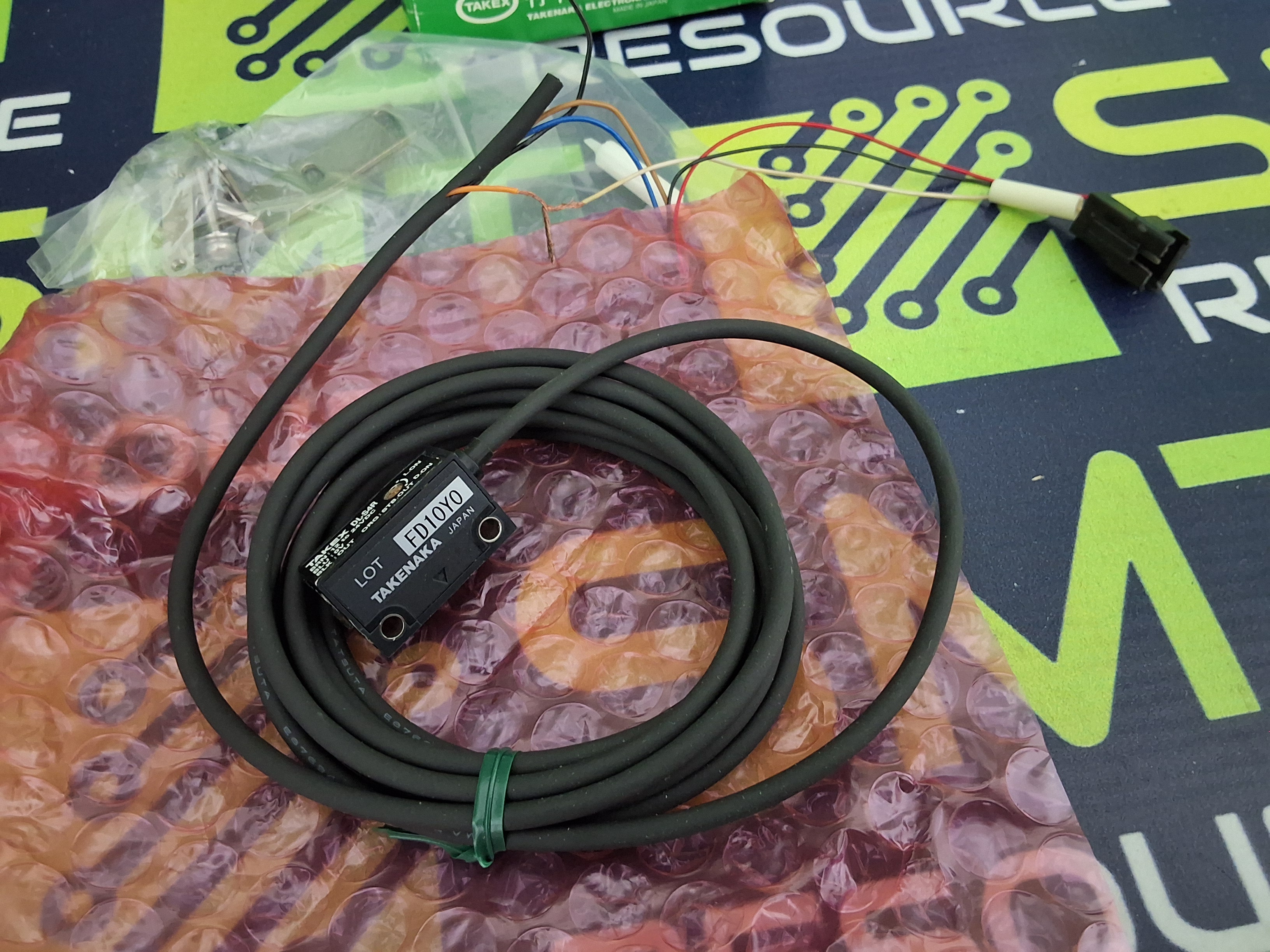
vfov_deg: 49.7
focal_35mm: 28
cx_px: 635
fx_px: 1027
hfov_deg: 63.4
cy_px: 476
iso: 400
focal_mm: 2.91
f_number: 1.9
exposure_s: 1/20
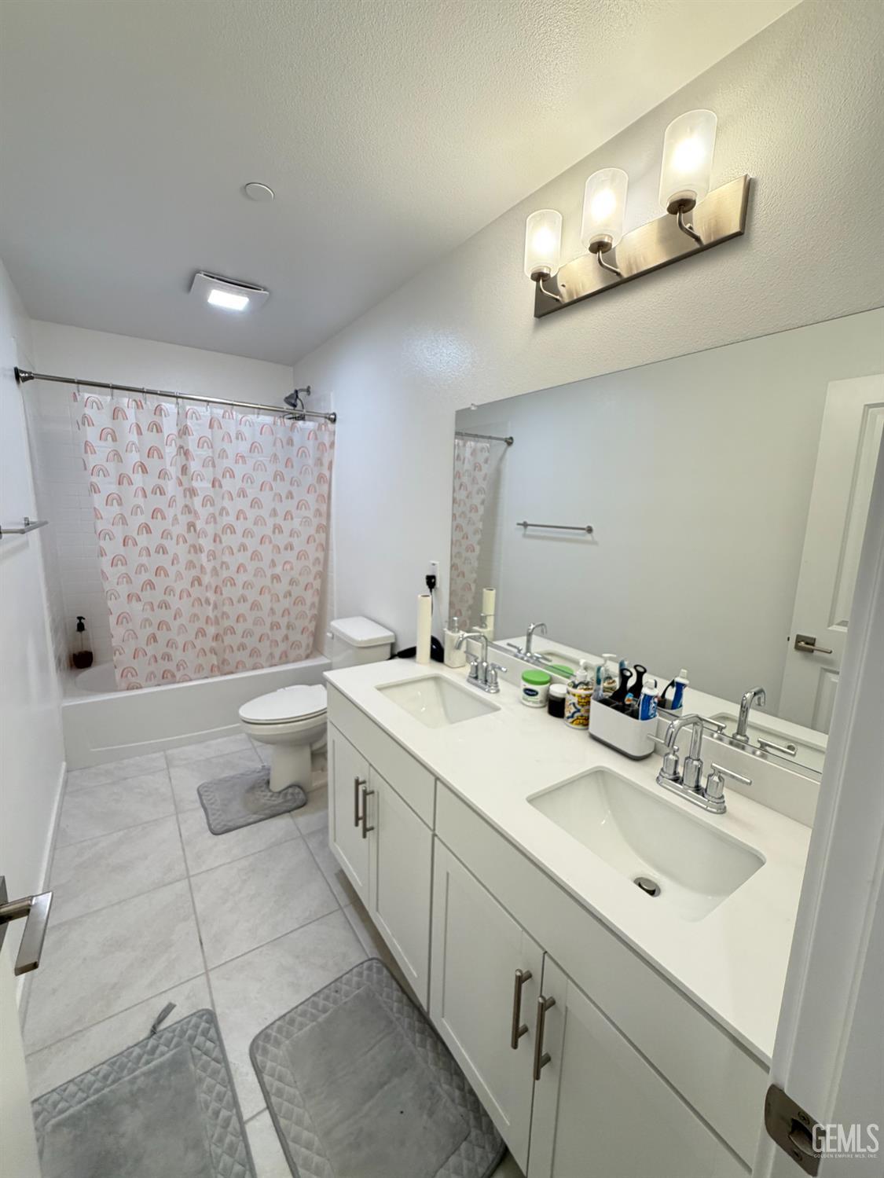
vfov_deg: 102.0
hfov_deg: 85.7
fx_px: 476
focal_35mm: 14
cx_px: 442
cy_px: 589
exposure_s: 1/120
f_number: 2.2
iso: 250
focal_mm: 2.22
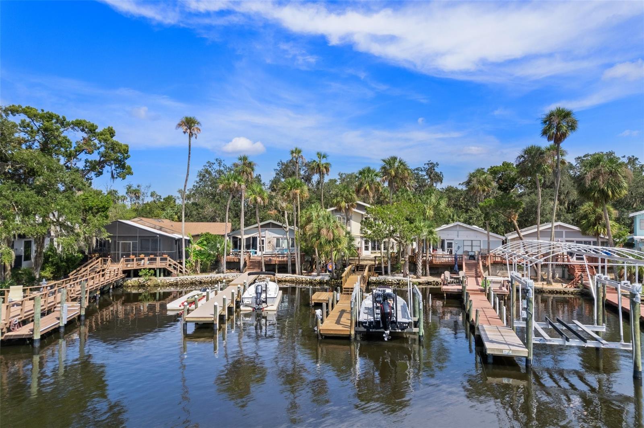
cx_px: 322
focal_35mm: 22
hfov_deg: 78.6
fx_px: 393
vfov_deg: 57.2
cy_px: 214
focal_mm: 8.38
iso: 100
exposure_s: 1/1000
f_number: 2.8
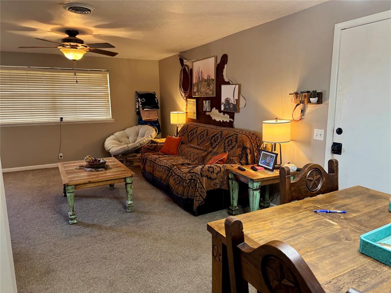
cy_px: 146
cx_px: 196
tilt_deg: -9.1
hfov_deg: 71.6
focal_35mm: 24
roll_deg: +1.0
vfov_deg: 56.8
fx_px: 271
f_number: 1.78
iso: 320
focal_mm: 6.76
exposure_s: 1/60
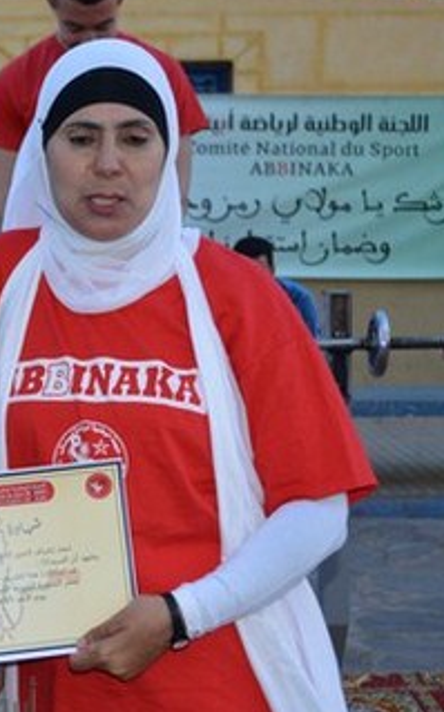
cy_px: 389
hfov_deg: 13.7
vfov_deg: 22.6
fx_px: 1784
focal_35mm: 92
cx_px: -105
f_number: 4.5
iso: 140
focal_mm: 30
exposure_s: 1/200
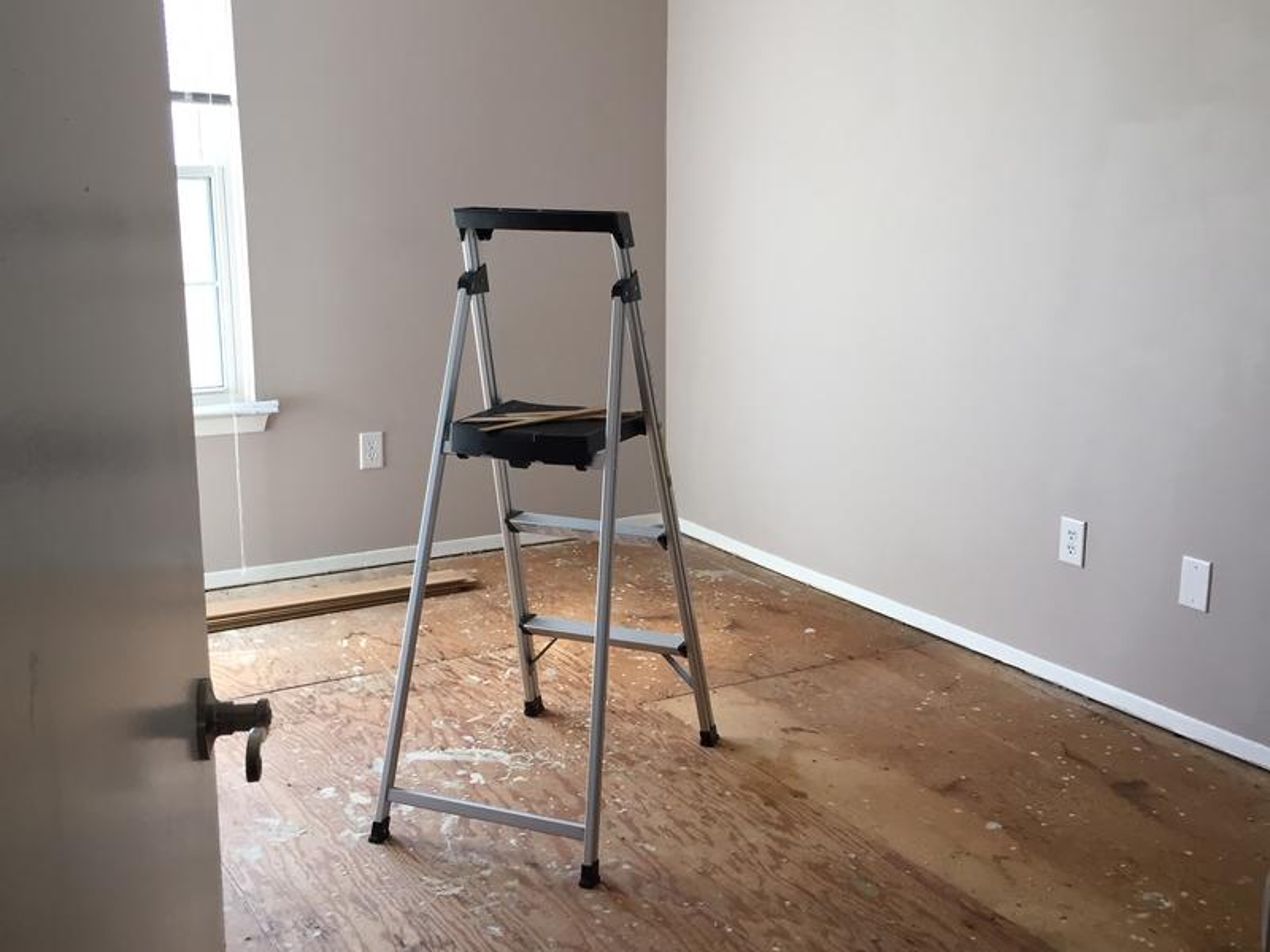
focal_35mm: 29
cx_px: 635
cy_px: 476
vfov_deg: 48.2
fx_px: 1064
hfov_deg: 61.7
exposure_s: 1/40
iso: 32
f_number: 2.2
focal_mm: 4.15
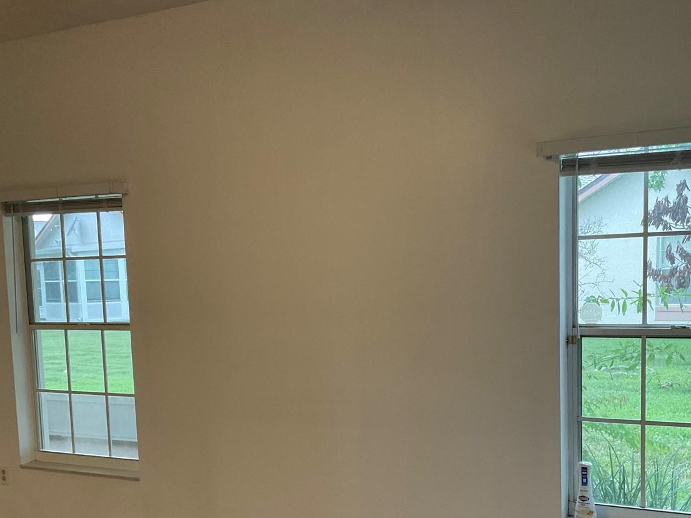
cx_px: 410
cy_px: 366
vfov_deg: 33.9
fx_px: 838
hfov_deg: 44.6
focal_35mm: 42
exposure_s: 1/60
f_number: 1.8
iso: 100
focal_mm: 3
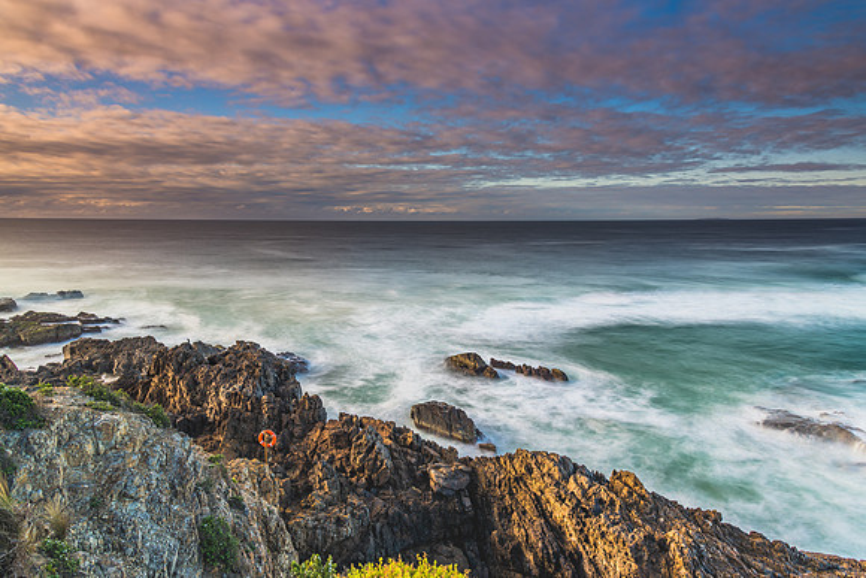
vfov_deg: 52.0
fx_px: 592
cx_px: 433
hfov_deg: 72.4
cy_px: 289
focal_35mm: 25
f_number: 8
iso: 40
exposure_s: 6
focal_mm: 24
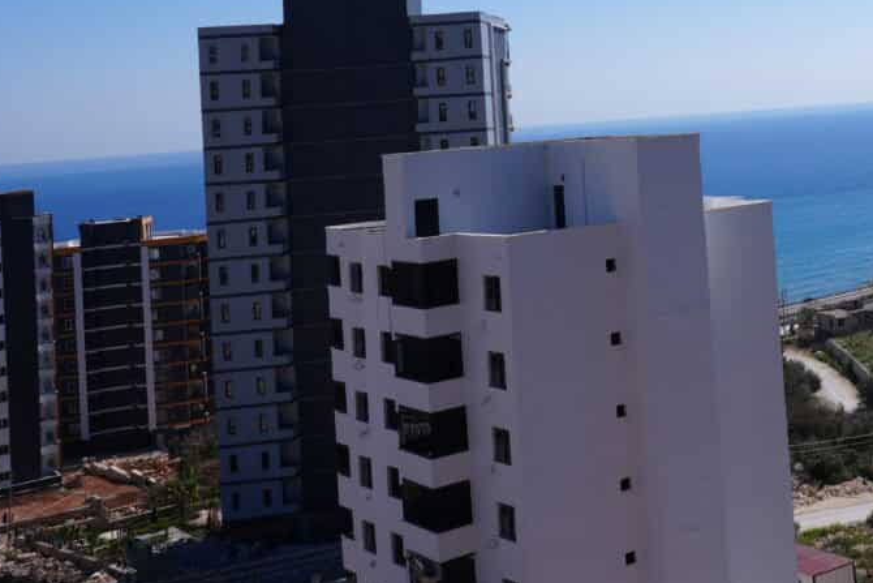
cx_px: 1023
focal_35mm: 55
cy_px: 20
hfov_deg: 31.1
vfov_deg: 23.7
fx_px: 1334
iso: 100
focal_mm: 18
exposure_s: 1/320
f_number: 10
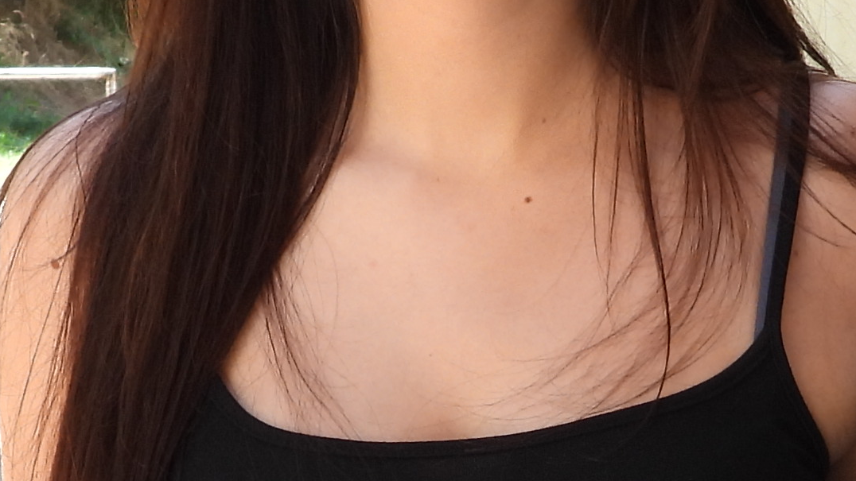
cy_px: 583
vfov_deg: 8.6
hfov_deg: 15.3
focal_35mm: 140
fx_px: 3177
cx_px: 519
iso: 100
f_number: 3.2
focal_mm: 5.4
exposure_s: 1/160
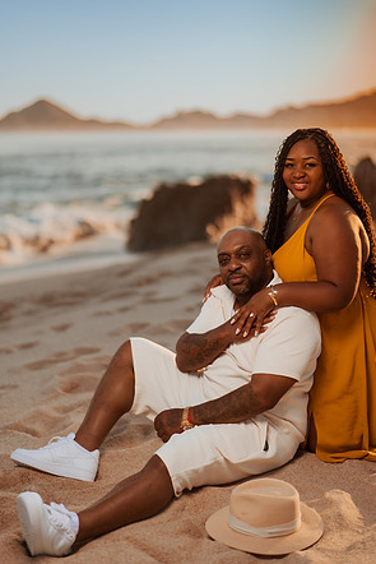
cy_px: 278
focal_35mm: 59
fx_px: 924
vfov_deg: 33.9
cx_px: 186
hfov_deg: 23.0
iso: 100
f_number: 1.4
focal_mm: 58
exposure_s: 1/4000
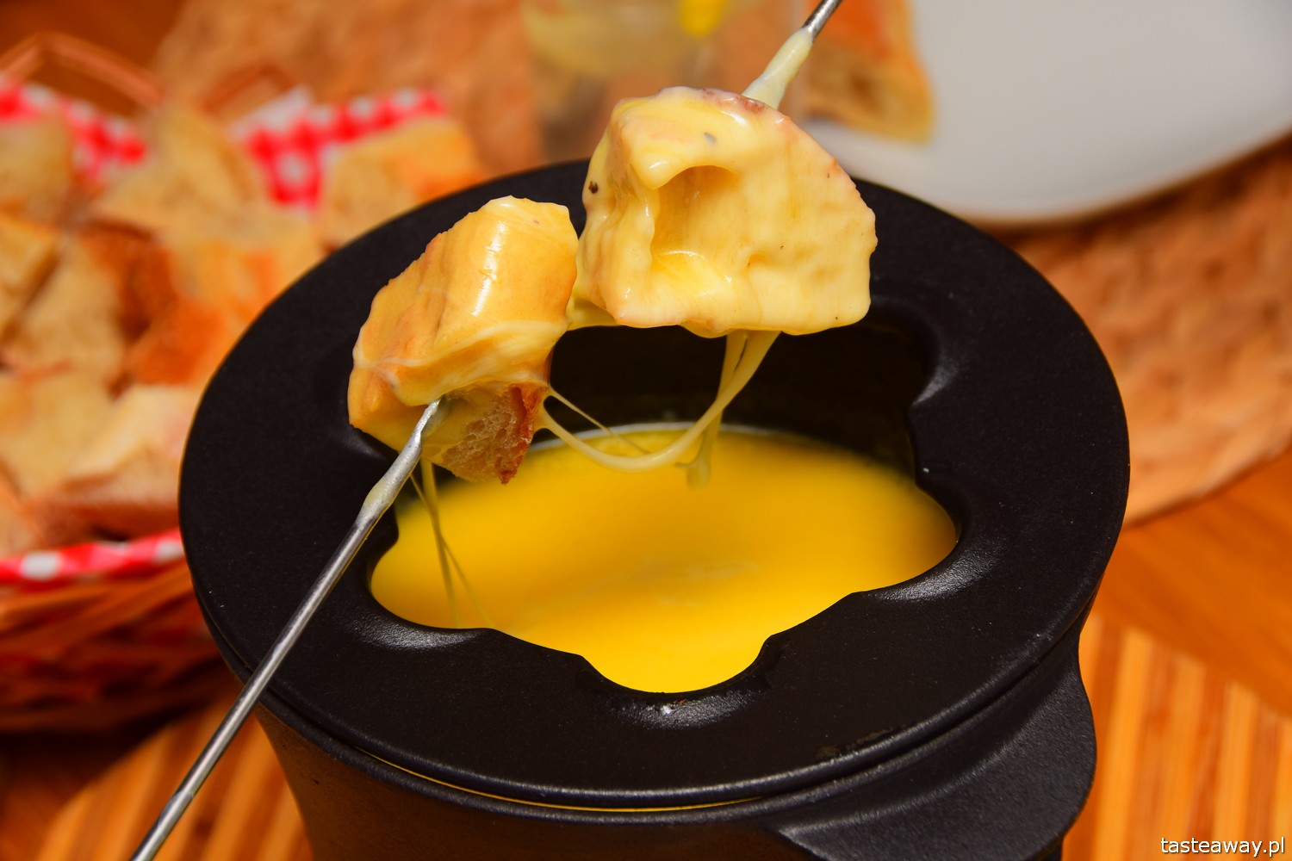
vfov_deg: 12.2
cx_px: 646
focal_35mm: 112
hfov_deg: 18.2
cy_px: 430
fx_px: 4037
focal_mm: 75
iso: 400
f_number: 7.1
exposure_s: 1/200
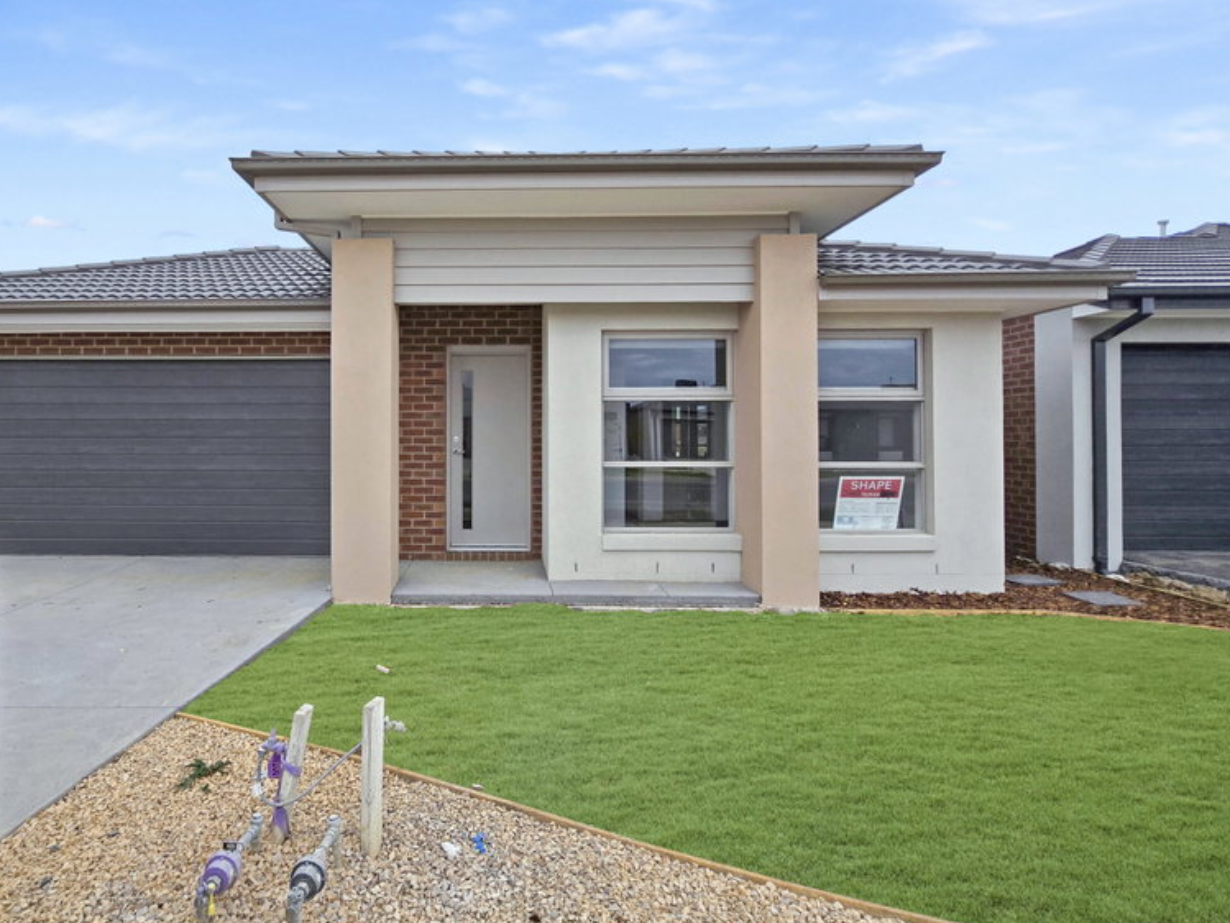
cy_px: 411
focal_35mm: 17
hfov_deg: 89.9
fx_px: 604
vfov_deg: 74.5
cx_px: 494
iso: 50
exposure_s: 1/2314
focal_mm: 2.2
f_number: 2.2
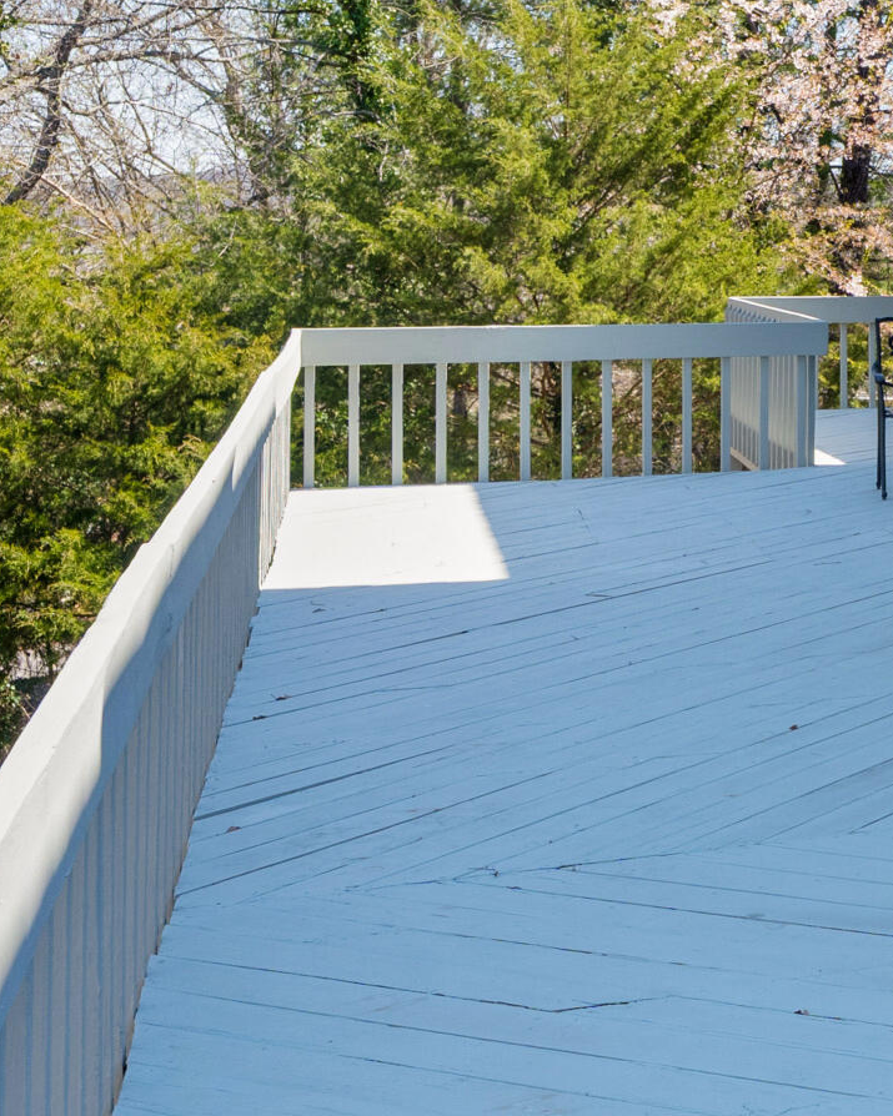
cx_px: 1516
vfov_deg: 29.3
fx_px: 2082
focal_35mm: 63
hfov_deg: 19.4
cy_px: 207
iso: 320
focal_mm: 20
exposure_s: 1/160
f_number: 7.1
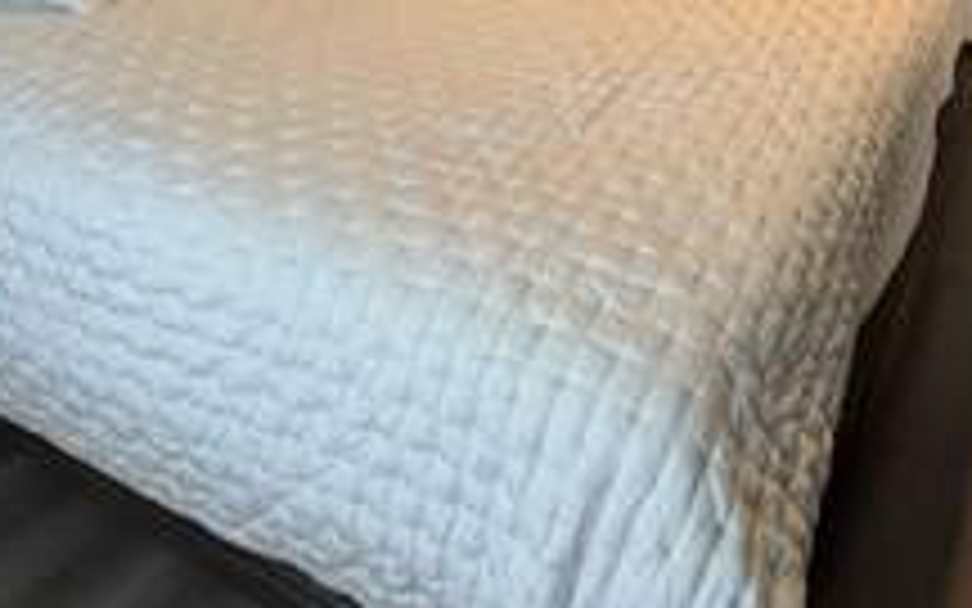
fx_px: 874
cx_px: 729
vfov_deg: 33.5
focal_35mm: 33
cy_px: -56
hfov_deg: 55.4
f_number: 2.2
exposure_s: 1/60
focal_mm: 2.22
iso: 200
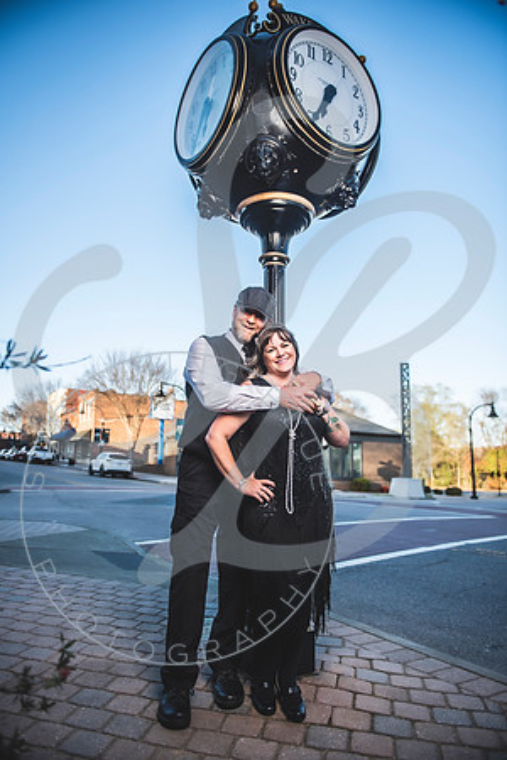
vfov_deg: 73.7
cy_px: 380
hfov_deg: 53.1
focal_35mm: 24
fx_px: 507
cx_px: 254
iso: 100
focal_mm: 24
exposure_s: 1/500
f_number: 2.8
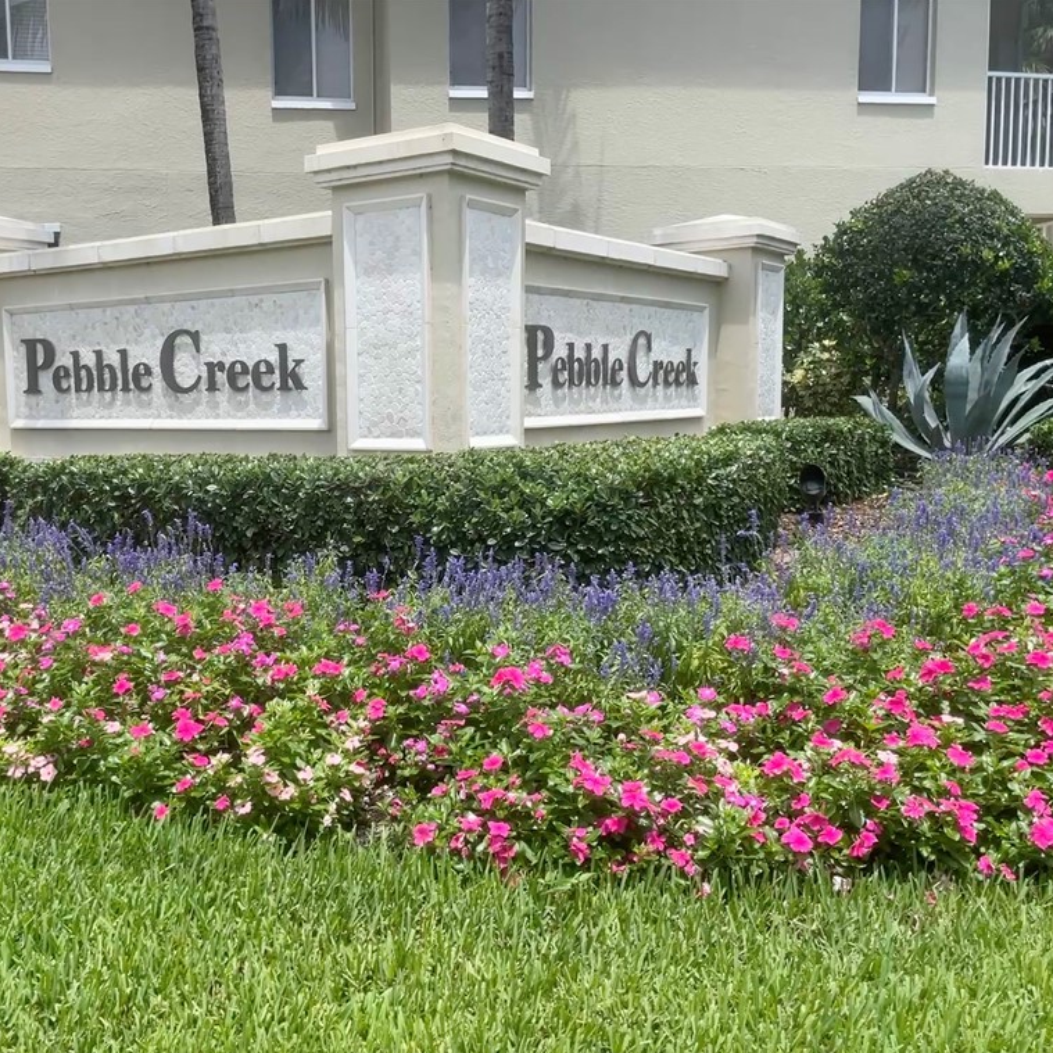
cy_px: 530
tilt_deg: -6.9
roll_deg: +1.5
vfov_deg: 52.5
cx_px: 391
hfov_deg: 51.9
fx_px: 1067
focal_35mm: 31
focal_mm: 4.2
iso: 32
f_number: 1.6
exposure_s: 1/2212
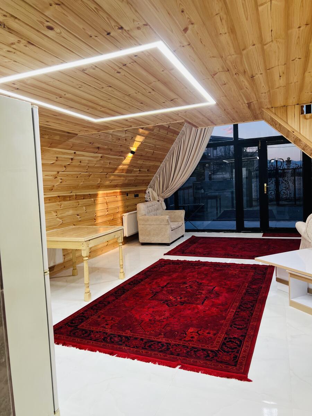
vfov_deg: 67.3
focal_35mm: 26
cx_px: 156
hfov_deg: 53.1
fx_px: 312
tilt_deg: -3.5
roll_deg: +3.3
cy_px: 208
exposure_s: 1/100
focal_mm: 5.7
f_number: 1.5
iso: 100
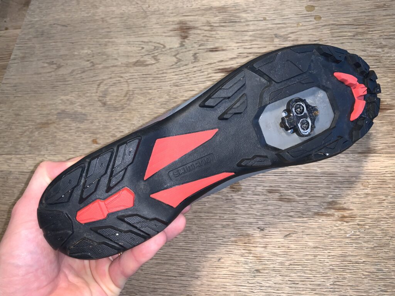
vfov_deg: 53.1
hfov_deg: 67.3
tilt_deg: -65.2
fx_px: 297
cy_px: 148
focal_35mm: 26
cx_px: 198
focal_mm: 4.25
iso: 40
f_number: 1.8
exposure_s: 1/33
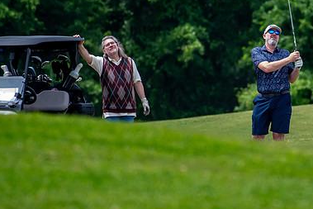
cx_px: 235
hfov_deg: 1.8
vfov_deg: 1.2
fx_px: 9984
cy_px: 90
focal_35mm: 1148
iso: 1800
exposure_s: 1/2000
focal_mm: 500
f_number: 5.6
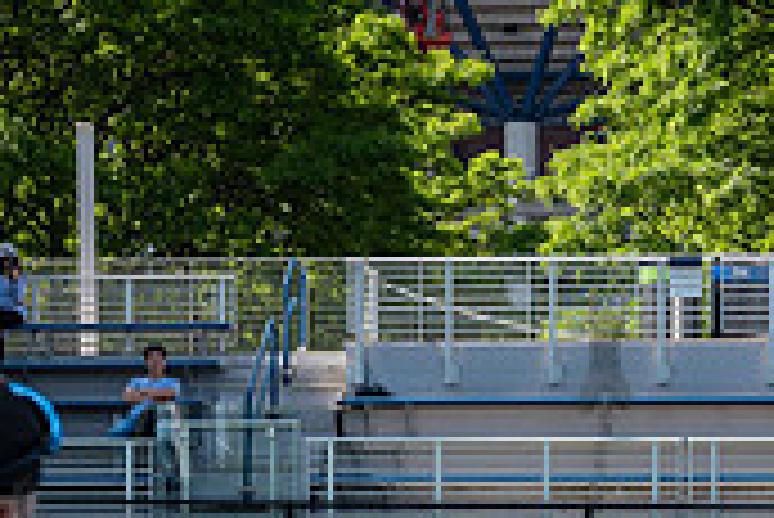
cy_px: 768
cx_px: 603
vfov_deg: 8.1
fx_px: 3572
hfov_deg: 12.3
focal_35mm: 166
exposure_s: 1/800
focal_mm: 48
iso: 200
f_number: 4.5
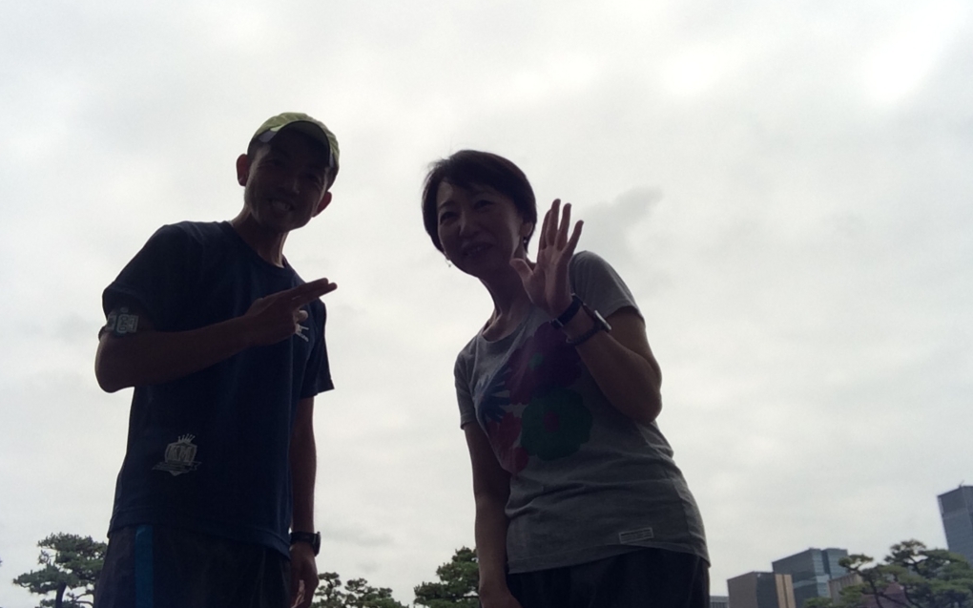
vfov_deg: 38.3
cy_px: 301
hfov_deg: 58.2
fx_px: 875
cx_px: 486
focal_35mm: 33
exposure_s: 1/2674
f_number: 2.4
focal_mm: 2.15
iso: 50
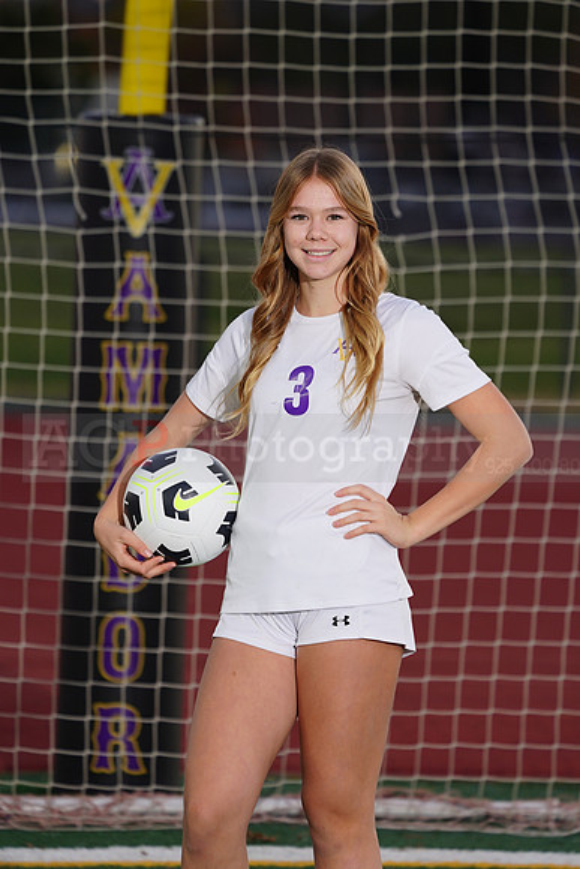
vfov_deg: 6.9
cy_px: 434
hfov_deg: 4.6
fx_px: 7173
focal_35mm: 297
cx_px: 290
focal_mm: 297
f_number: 5.6
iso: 320
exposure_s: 1/40
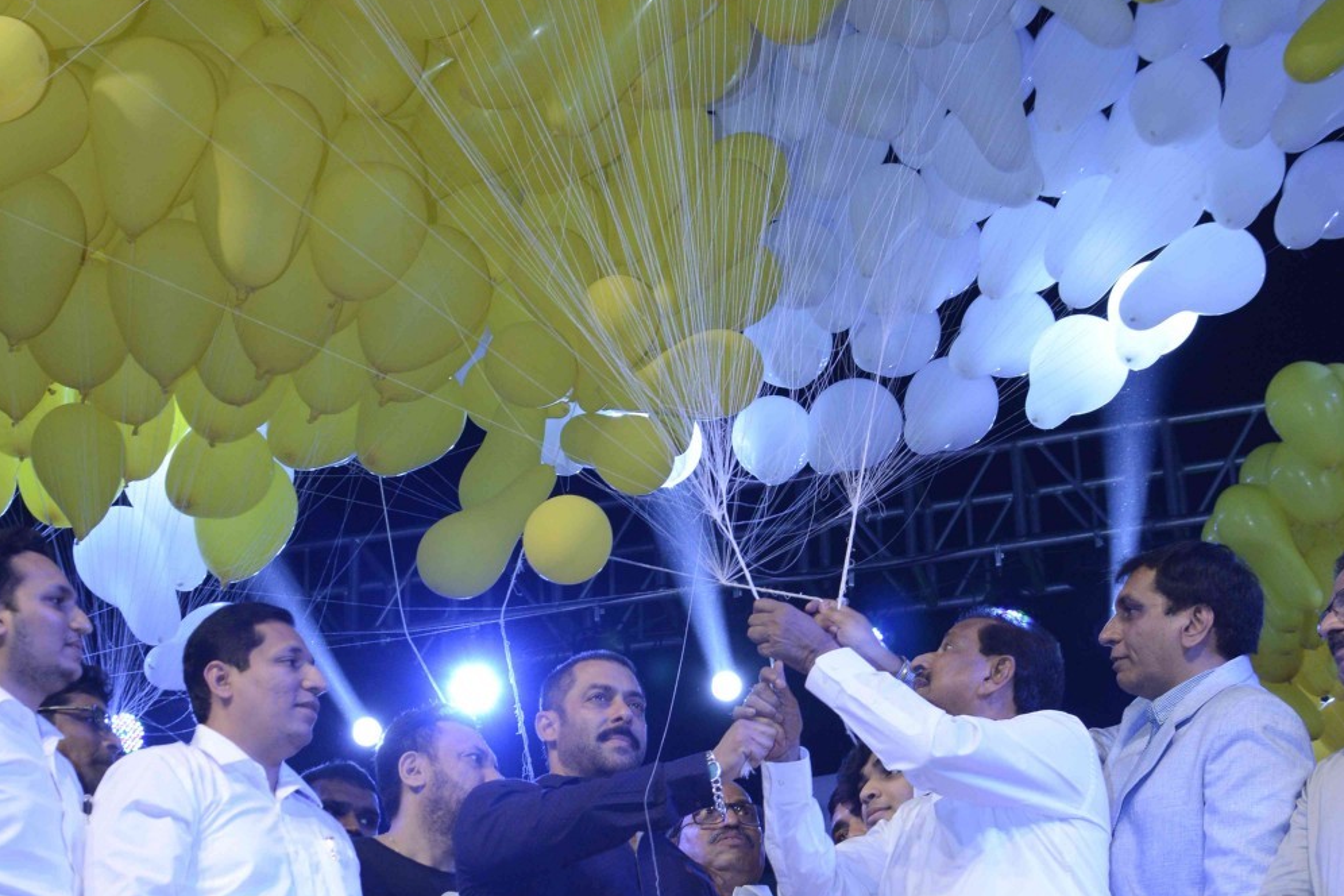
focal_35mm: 86
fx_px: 3210
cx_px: 672
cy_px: 649
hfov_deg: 23.6
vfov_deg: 15.8
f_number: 8
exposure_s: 1/200
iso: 800
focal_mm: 38
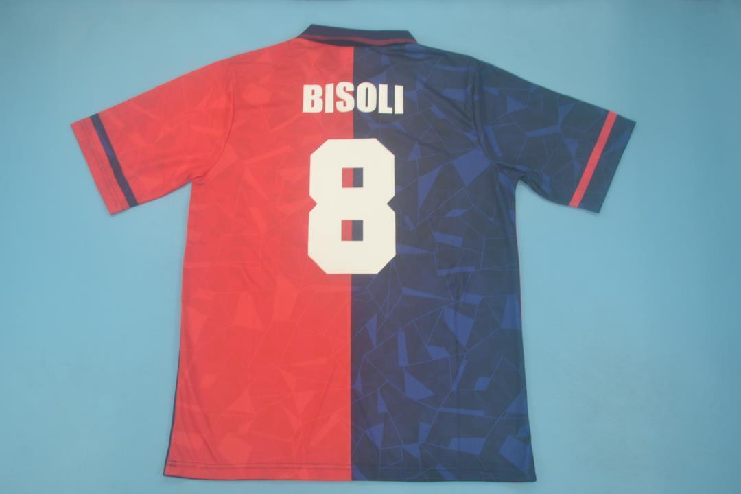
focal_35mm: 33
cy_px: 247
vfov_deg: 40.0
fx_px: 679
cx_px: 370
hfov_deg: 57.2
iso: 200
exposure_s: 1/100
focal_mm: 22
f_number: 4
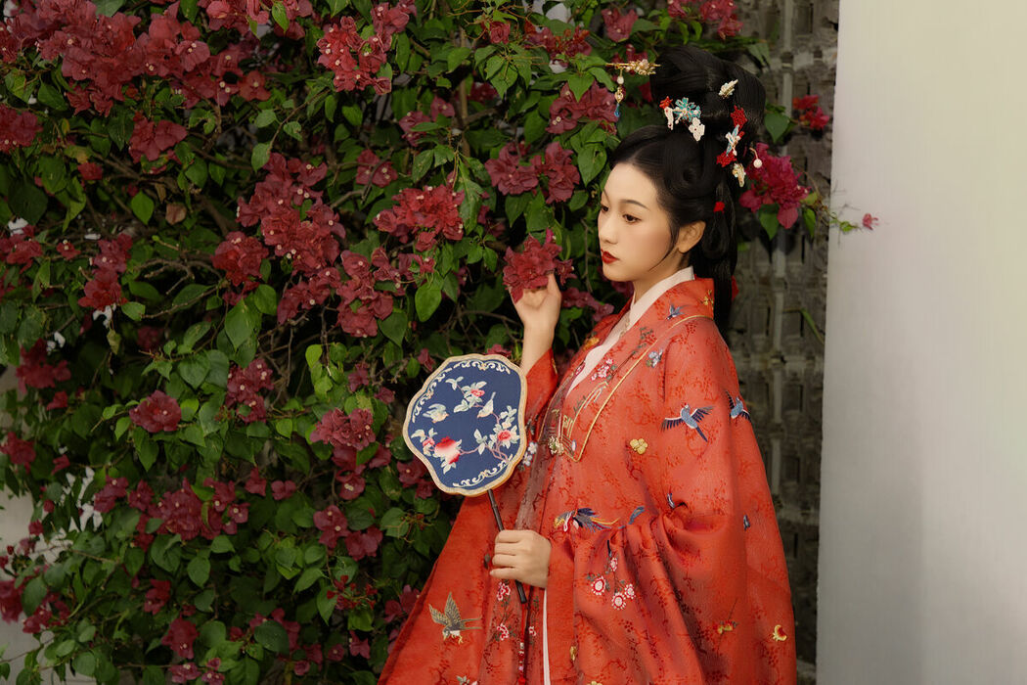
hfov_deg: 35.1
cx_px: 514
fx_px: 1626
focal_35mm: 57
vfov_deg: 23.8
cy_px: 342
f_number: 4
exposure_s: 1/100
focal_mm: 58
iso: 400
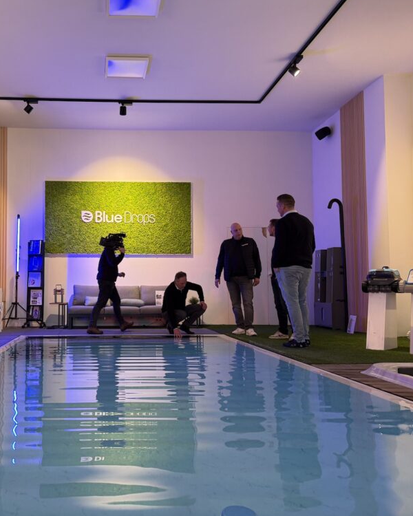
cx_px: 119
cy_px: 258
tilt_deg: +3.2
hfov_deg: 44.7
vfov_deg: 55.7
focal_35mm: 32
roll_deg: +0.5
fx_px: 489
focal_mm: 6.76
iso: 100
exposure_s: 1/50
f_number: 1.78
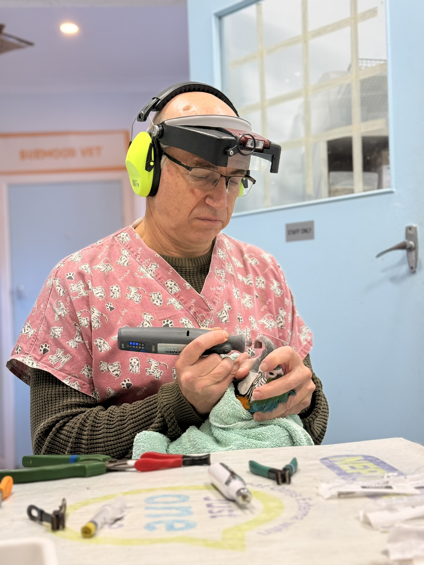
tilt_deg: +2.2
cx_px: 212
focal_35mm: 48
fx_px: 784
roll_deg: +2.0
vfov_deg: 39.7
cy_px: 282
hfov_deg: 30.3
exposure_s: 1/100
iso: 100
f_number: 1.78
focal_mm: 6.76
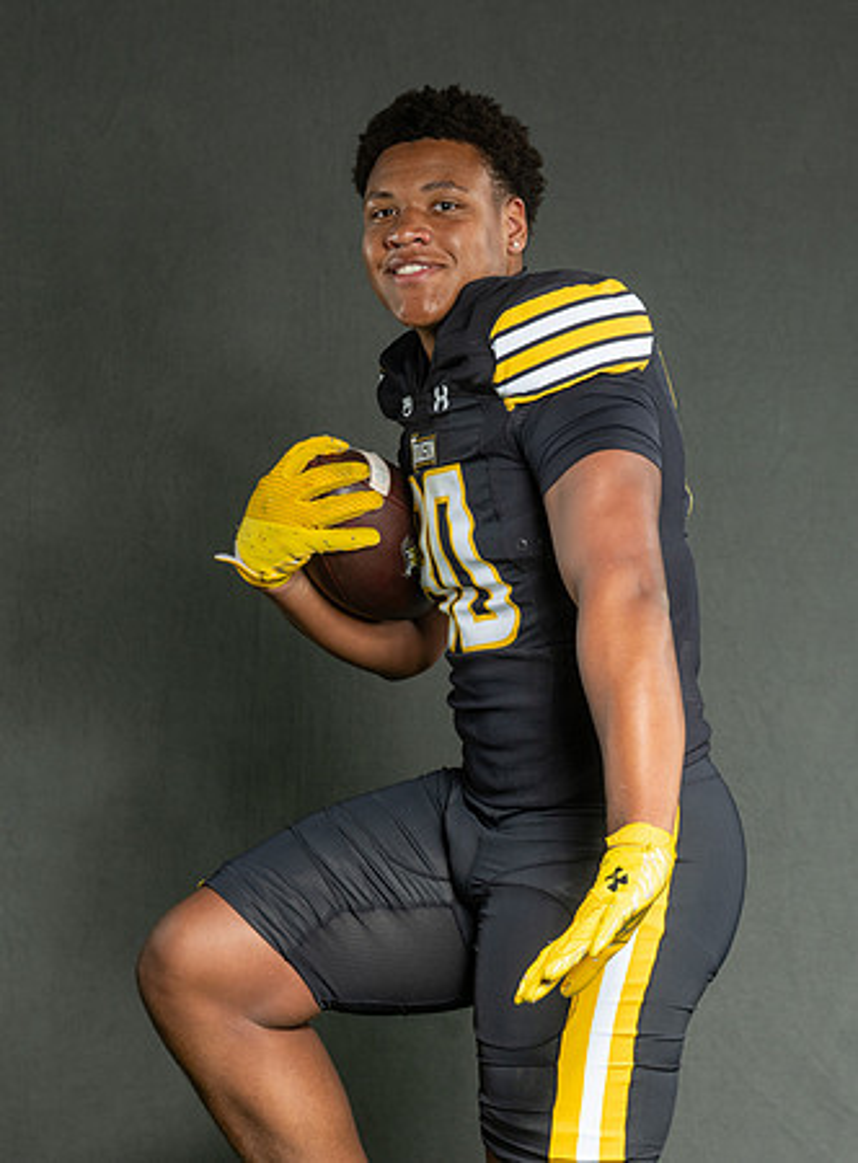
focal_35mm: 115
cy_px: 521
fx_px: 3845
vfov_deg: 17.2
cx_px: 464
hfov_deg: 12.7
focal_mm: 70
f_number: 8
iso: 200
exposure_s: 1/200
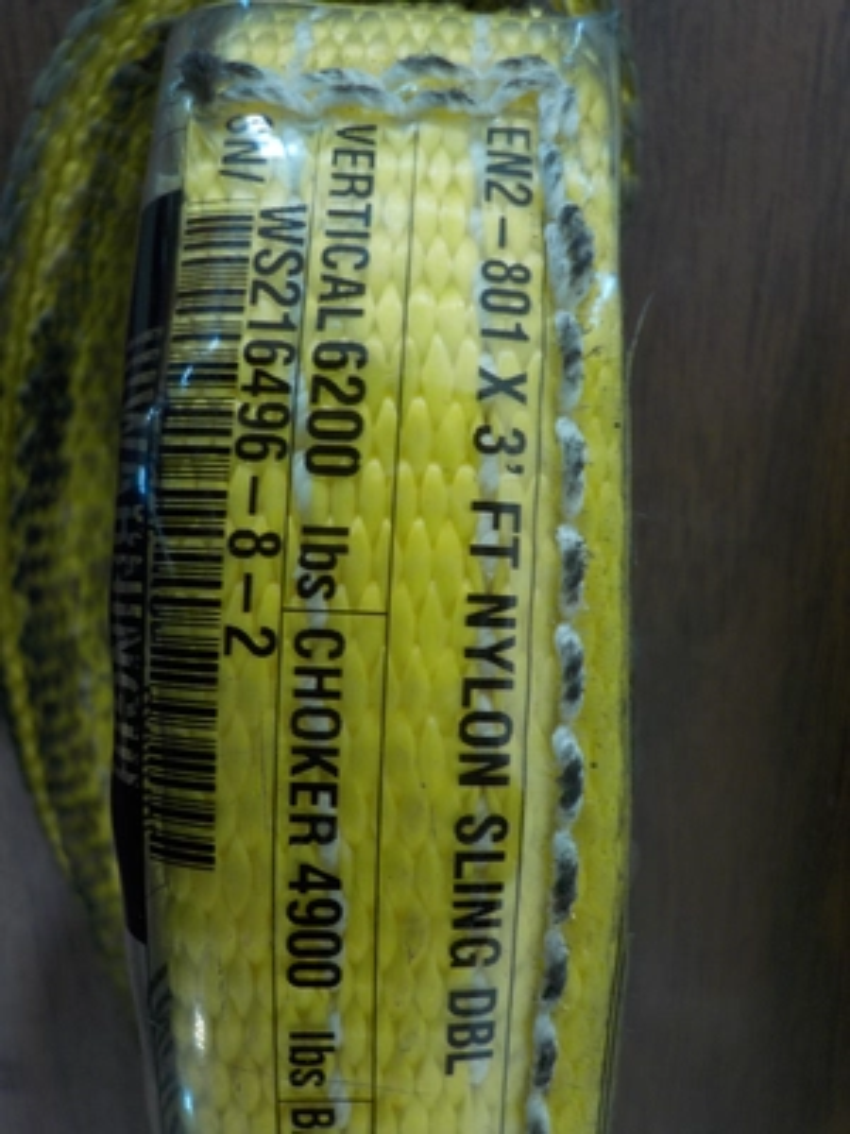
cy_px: 567
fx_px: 982
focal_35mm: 30
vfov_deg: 60.0
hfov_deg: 46.8
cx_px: 425
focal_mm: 4.1
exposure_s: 1/30
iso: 140
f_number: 3.3
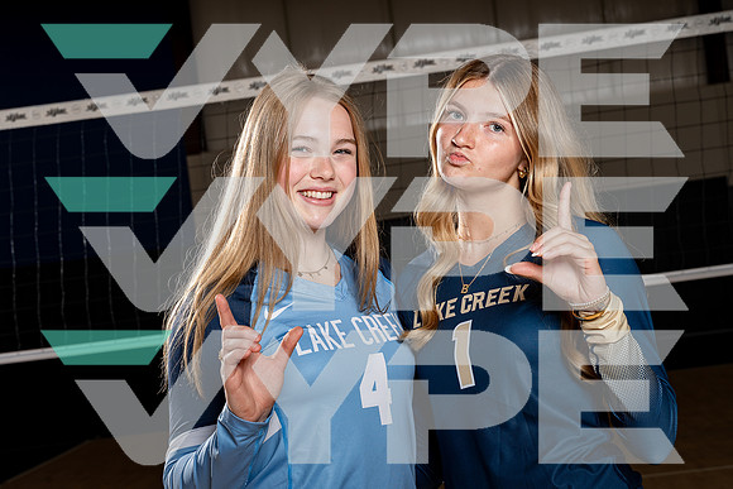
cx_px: 366
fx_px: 1426
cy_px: 244
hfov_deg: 28.8
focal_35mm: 70
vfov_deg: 19.5
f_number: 8
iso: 100
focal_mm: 70
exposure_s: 1/250
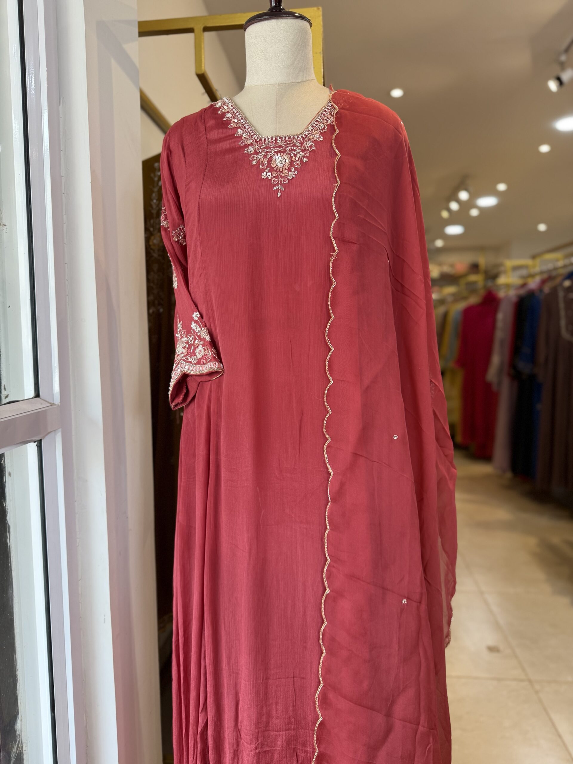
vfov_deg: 71.6
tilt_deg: -3.7
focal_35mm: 24
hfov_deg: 56.8
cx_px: 286
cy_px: 382
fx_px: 530
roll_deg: -0.1
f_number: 1.78
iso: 80
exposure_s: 1/100
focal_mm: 6.76
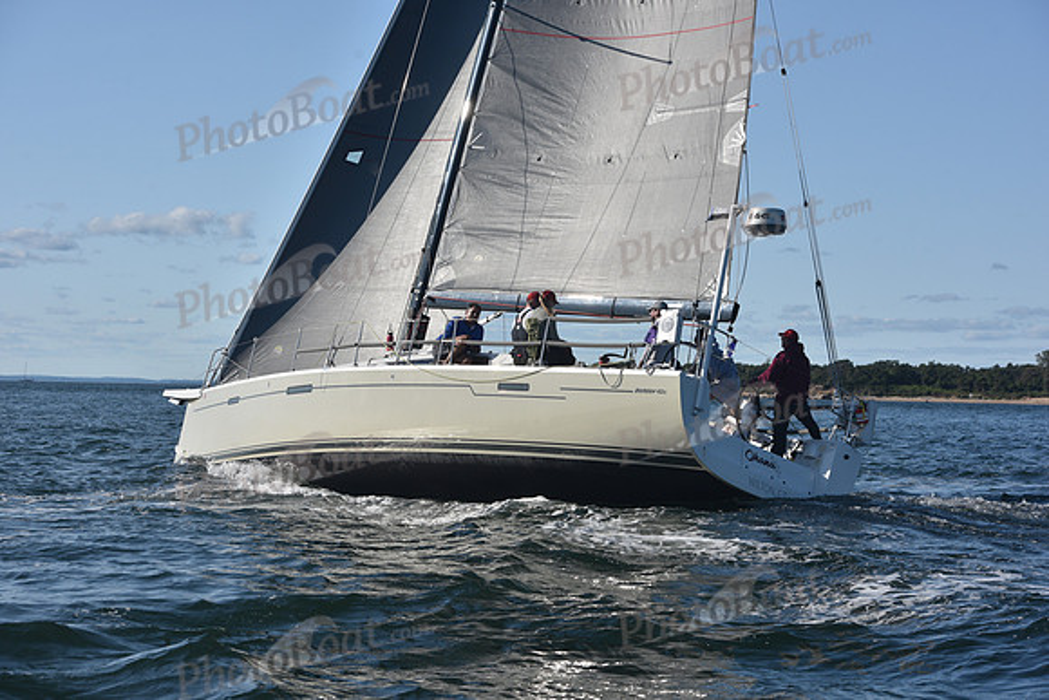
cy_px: 350
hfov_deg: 28.8
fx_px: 2040
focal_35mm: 70
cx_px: 524
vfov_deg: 19.5
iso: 250
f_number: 8
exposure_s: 1/640
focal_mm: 70
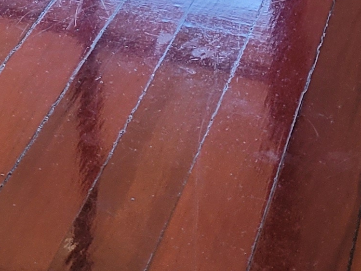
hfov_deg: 13.5
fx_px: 1460
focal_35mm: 140
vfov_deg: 9.4
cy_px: -396
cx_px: -141
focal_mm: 5.4
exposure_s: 1/120
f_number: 1.8
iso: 80
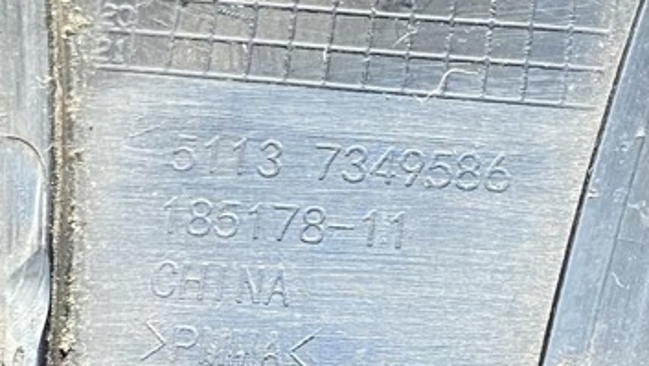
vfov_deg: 31.1
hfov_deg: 54.0
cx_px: 320
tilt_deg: -72.8
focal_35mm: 37
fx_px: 637
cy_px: 303
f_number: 1.8
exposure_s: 1/72
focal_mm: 4.25
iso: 125
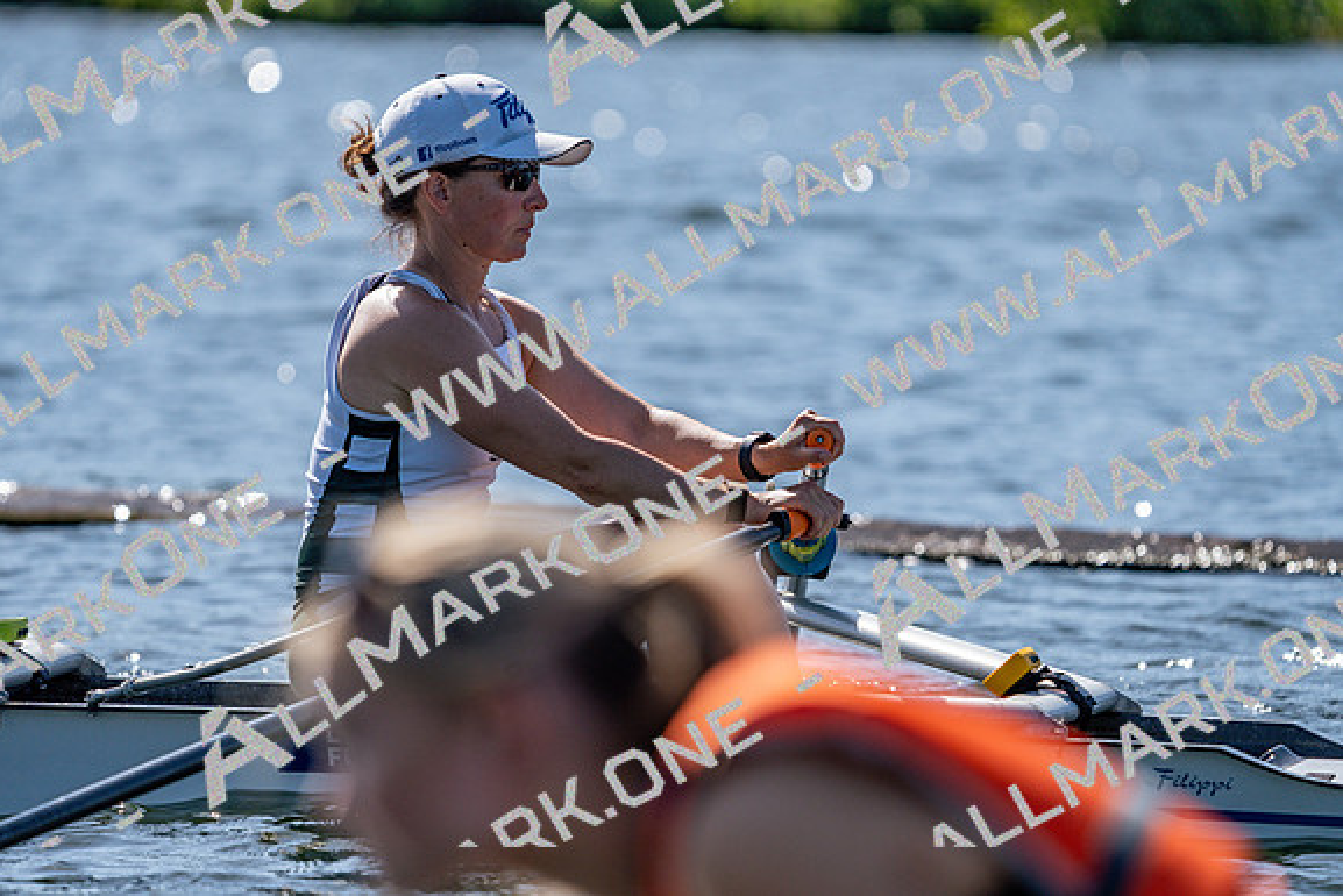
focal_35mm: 390
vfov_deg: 3.5
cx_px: 673
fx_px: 14552
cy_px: 448
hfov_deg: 5.3
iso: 250
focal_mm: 388
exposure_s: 1/2000
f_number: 6.3
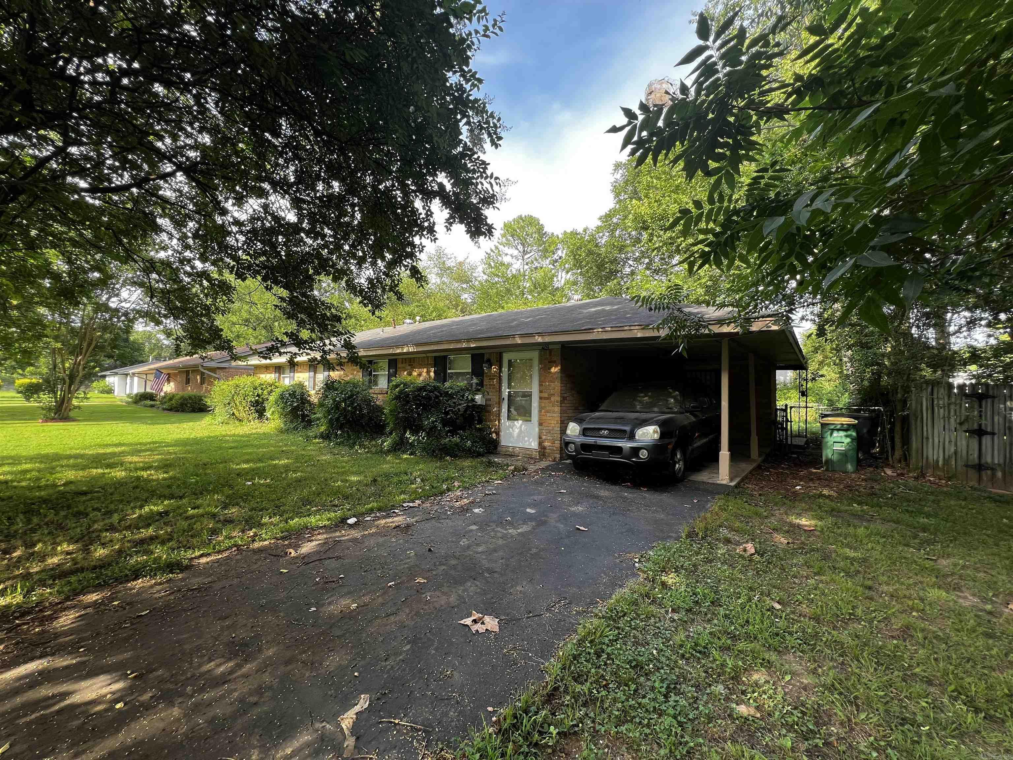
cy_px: 380
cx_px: 506
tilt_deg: +3.1
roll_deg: -1.1
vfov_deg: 89.9
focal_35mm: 13
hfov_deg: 106.2
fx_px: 380
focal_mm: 1.57
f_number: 1.8
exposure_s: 1/120
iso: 32
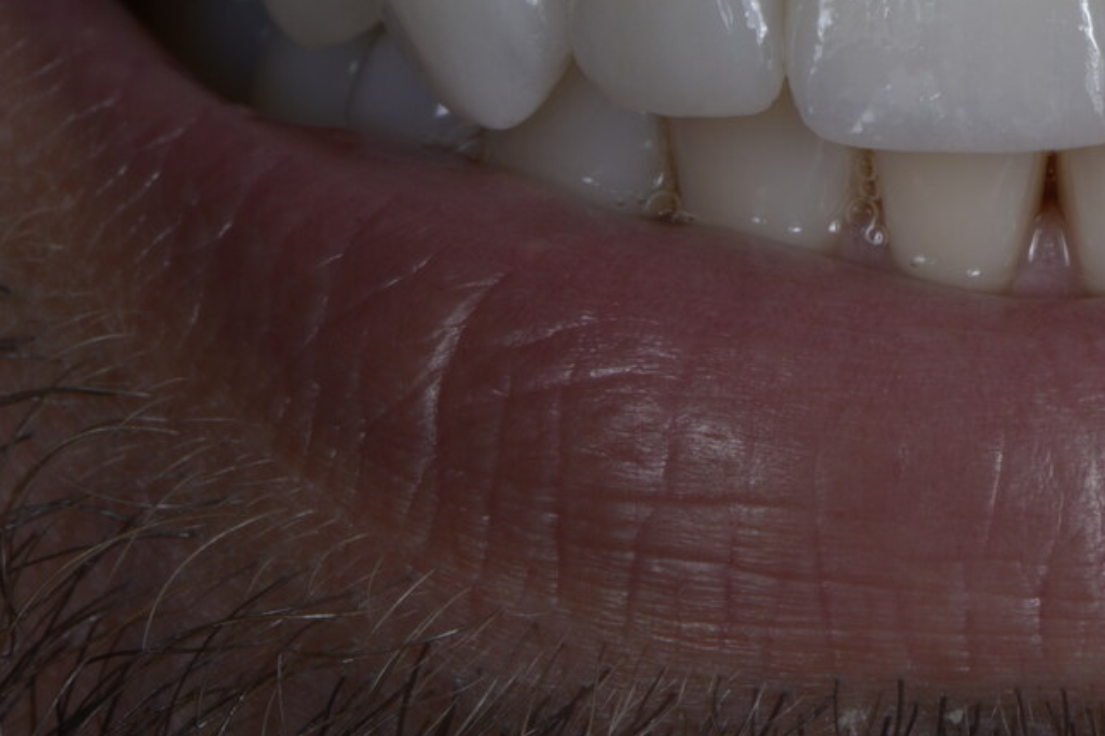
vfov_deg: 5.2
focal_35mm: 261
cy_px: -27
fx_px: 8009
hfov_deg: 7.9
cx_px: 1139
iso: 200
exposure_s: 1/125
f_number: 29
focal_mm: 105
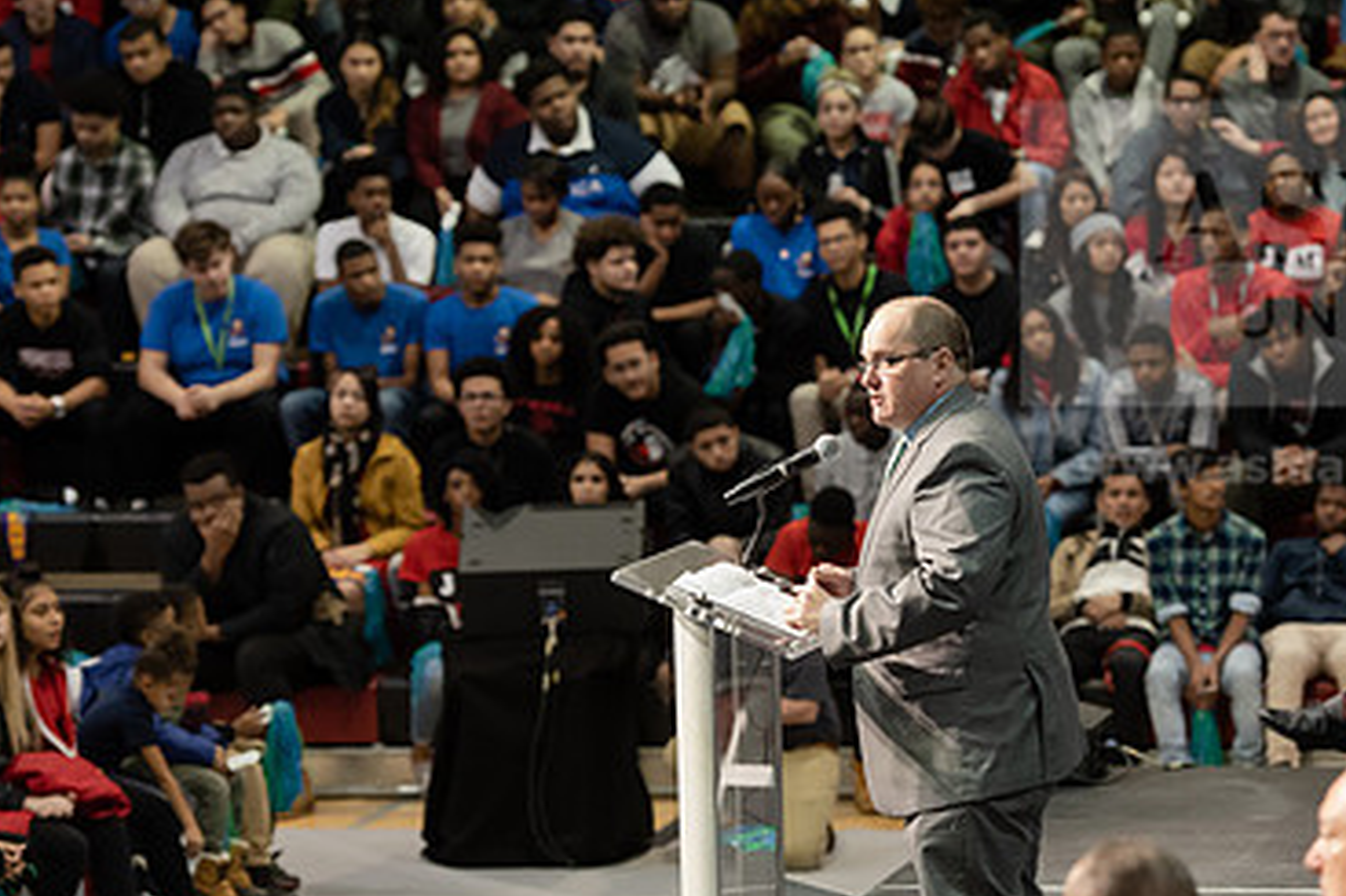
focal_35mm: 183
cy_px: 543
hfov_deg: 11.2
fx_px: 6839
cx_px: 911
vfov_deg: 7.5
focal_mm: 116
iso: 2500
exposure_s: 1/200
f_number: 3.5
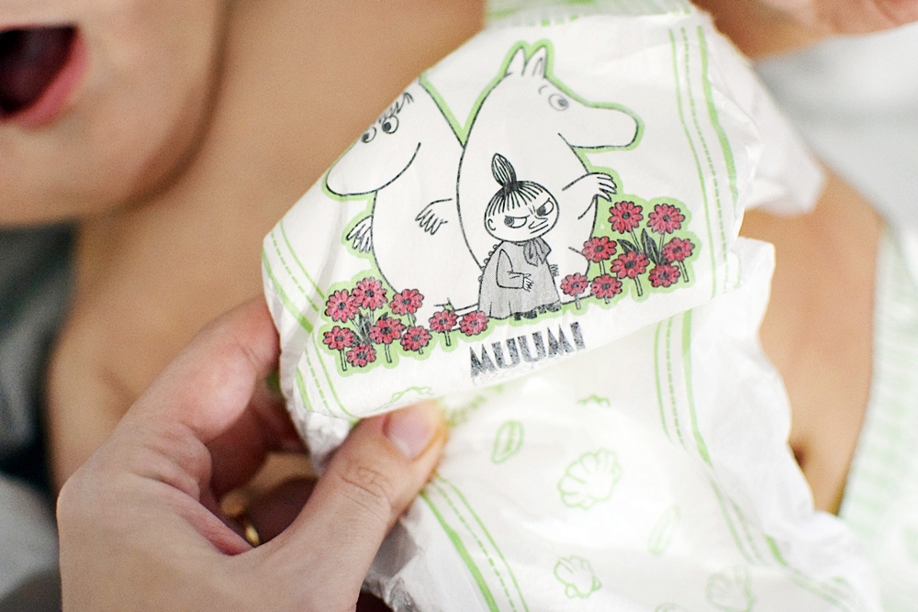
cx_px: 459
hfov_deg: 37.8
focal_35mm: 52
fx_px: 1339
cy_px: 306
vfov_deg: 25.8
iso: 2200
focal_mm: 35
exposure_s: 1/500
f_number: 2
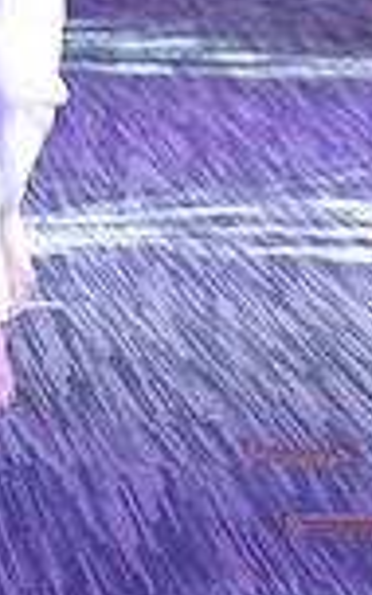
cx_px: -51
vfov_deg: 4.3
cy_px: -231
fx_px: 7851
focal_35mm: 484
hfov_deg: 2.7
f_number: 6.3
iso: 1600
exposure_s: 1/160
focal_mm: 160
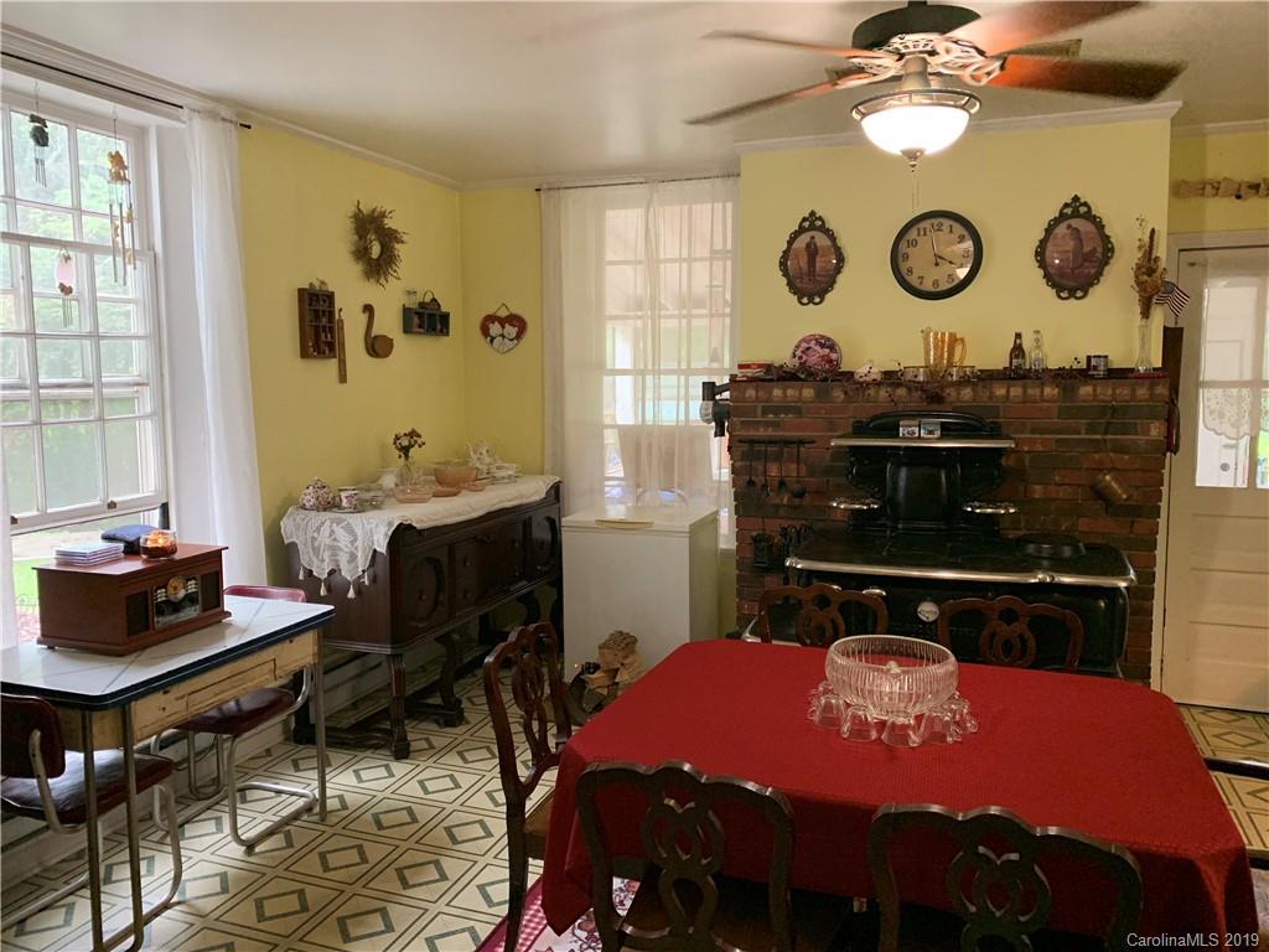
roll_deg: -0.4
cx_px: 634
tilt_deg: -4.9
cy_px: 476
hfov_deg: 67.3
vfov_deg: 53.1
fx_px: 953
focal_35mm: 26
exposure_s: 1/60
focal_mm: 4.25
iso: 160
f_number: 1.8
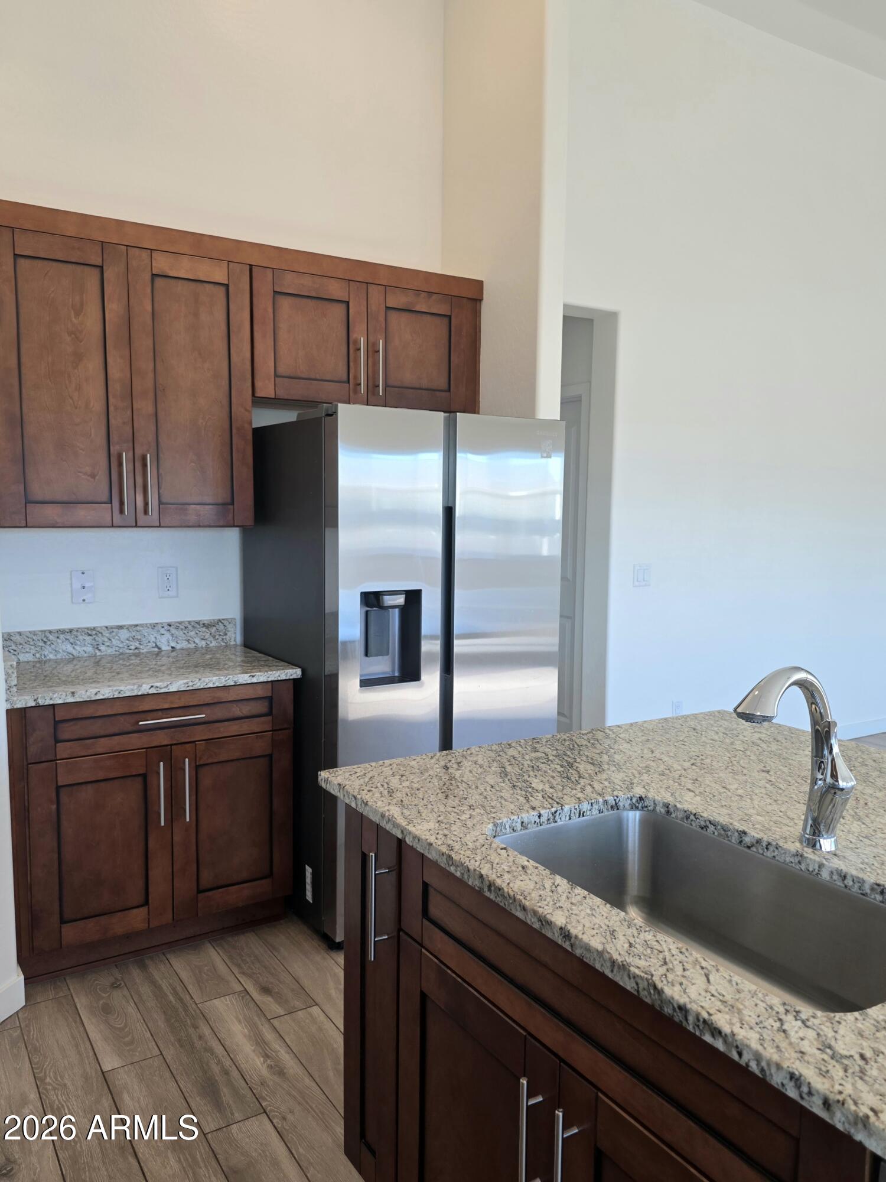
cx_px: 443
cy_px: 591
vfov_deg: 73.9
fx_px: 785
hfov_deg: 58.9
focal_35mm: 23
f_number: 1.7
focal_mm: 6.25
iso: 80
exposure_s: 1/120
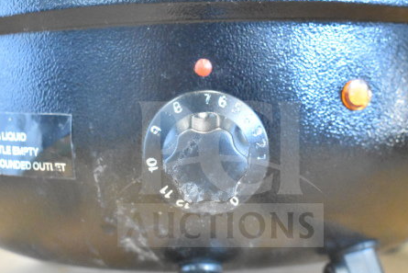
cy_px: 174
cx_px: 220
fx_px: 677
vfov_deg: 22.7
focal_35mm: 60
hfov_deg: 33.5
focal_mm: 29
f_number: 4.2
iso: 11400
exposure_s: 1/50
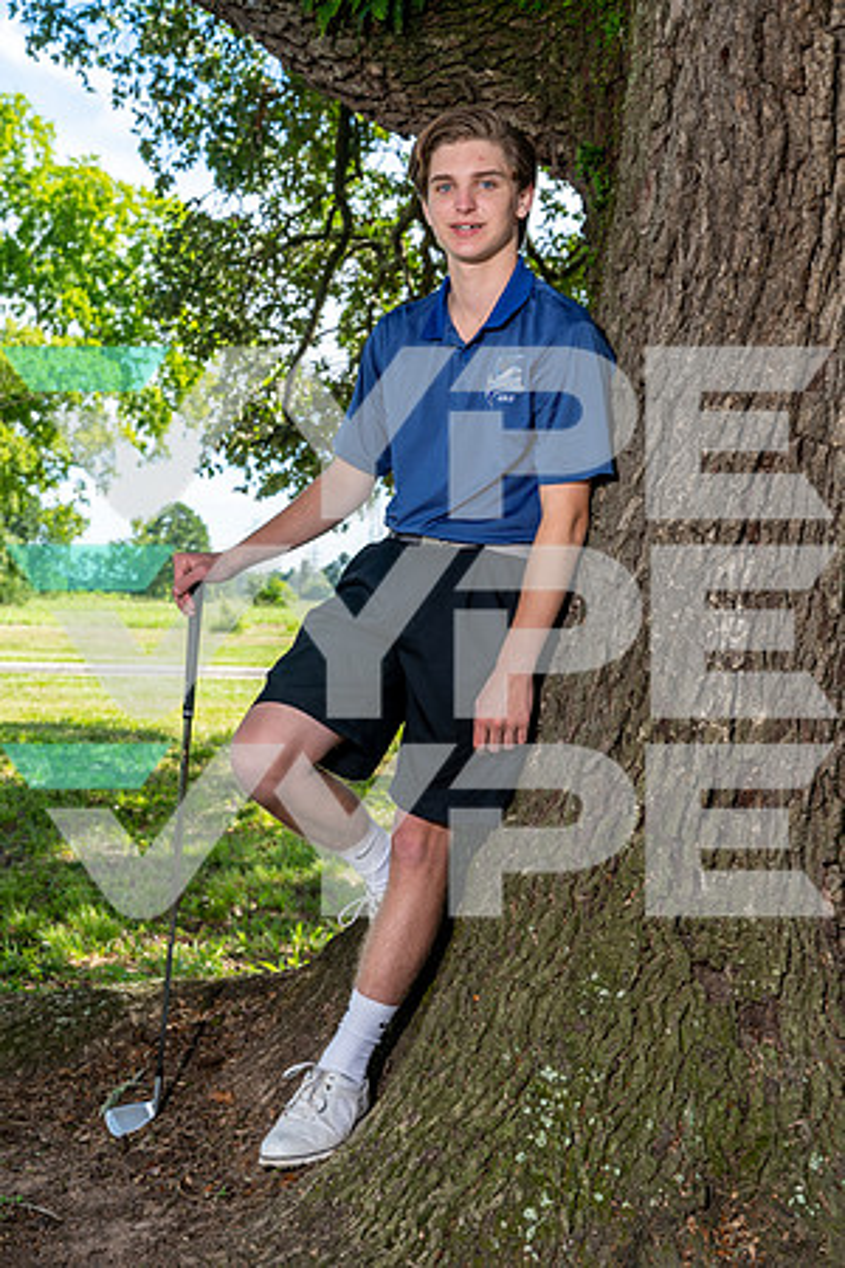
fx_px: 1831
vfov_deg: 38.2
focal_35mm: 52
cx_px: 422
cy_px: 634
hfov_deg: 26.0
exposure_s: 1/125
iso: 100
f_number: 8
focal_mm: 52
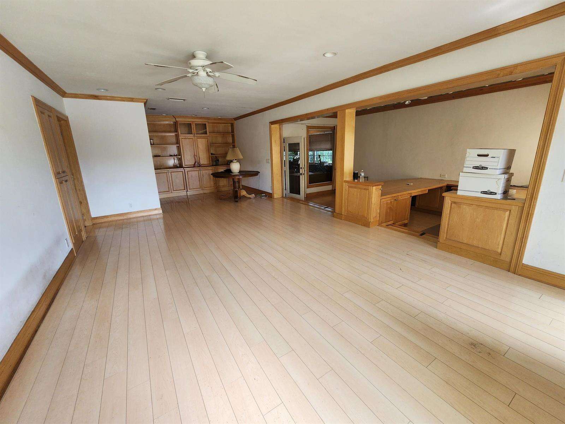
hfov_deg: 106.2
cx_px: 282
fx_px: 212
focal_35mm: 13
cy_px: 212
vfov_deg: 89.9
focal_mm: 2.2
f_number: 2.2
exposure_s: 1/60
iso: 160
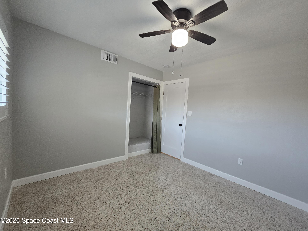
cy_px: 116
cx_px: 154
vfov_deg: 89.9
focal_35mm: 13
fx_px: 116
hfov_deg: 106.2
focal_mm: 2.2
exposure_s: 1/60
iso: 250
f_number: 2.2
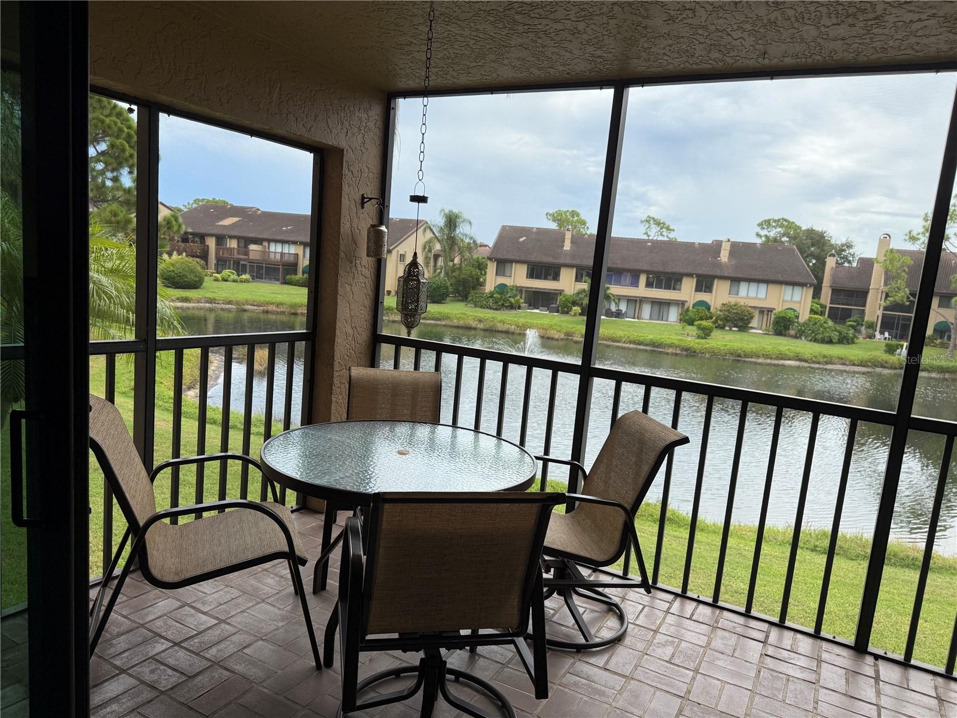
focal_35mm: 24
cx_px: 478
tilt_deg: -7.7
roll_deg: -4.1
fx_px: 664
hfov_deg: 71.6
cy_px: 359
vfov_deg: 56.8
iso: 100
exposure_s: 1/1522
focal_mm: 6.76
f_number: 1.78
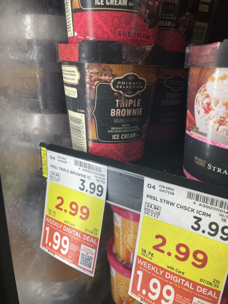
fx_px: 228
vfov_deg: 67.3
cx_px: 114
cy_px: 152
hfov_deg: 53.1
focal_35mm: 26
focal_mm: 4.2
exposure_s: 1/120
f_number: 1.6
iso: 40
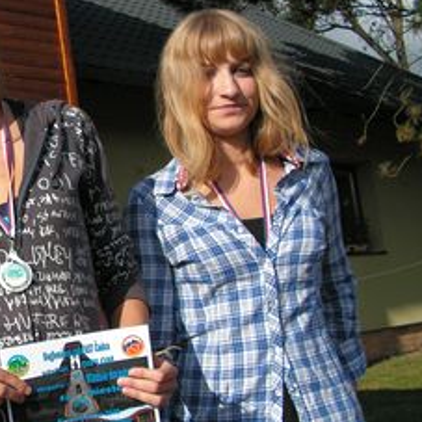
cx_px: 11
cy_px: 204
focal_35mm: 63
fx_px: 869
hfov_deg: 26.0
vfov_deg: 27.3
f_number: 3.2
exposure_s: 1/800
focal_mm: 6
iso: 50
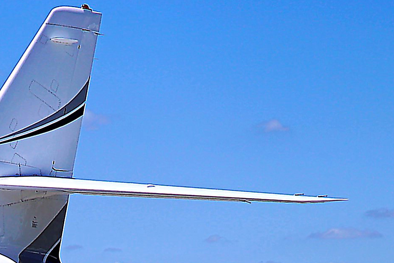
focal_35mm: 227
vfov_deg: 6.0
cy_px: 338
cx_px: -258
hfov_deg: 8.8
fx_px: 2486
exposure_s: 1/8000
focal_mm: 50
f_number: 2.2
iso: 100
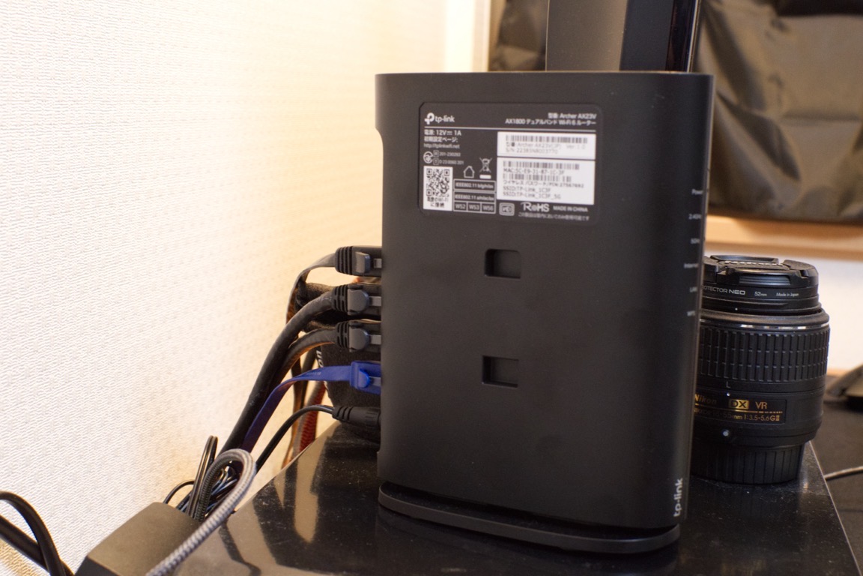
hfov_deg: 37.9
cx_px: 432
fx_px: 1258
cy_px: 288
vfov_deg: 25.8
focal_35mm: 52
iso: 1600
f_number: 9
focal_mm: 35
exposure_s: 1/30
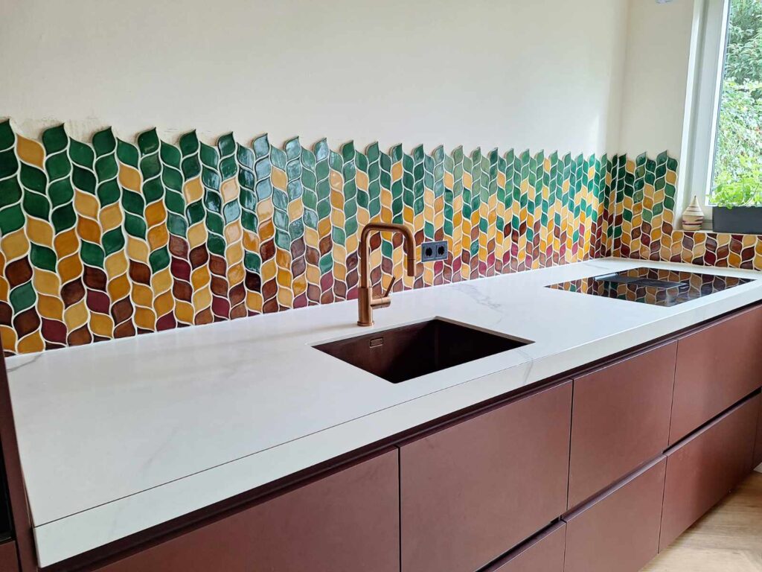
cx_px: 381
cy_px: 286
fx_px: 506
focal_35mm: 23
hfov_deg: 73.9
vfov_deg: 58.9
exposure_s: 1/40
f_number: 1.8
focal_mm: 5.5
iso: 64
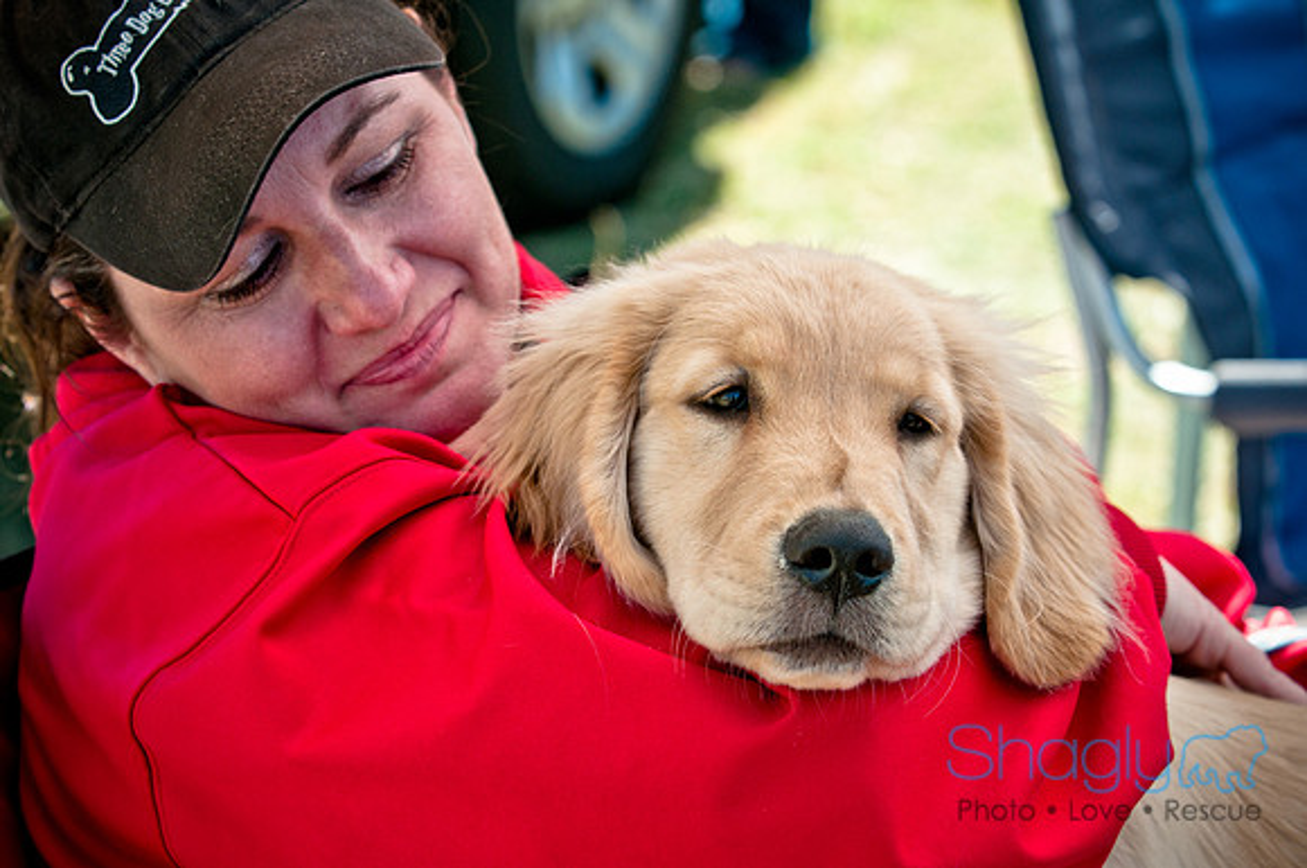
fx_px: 4351
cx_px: 654
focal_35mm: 120
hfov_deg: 17.1
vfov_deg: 11.4
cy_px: 434
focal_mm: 80
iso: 200
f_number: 5.6
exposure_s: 1/320
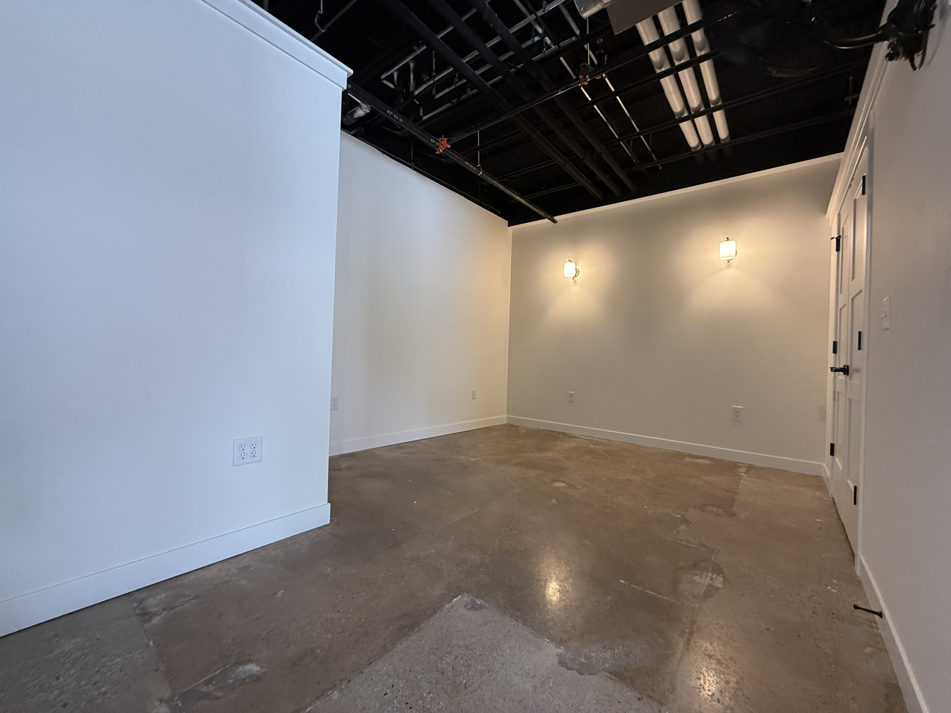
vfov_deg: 85.7
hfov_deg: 102.1
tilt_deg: -0.3
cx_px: 476
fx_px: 385
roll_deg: -1.8
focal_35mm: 14
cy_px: 356
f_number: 2.2
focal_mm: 2.22
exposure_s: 1/60
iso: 250
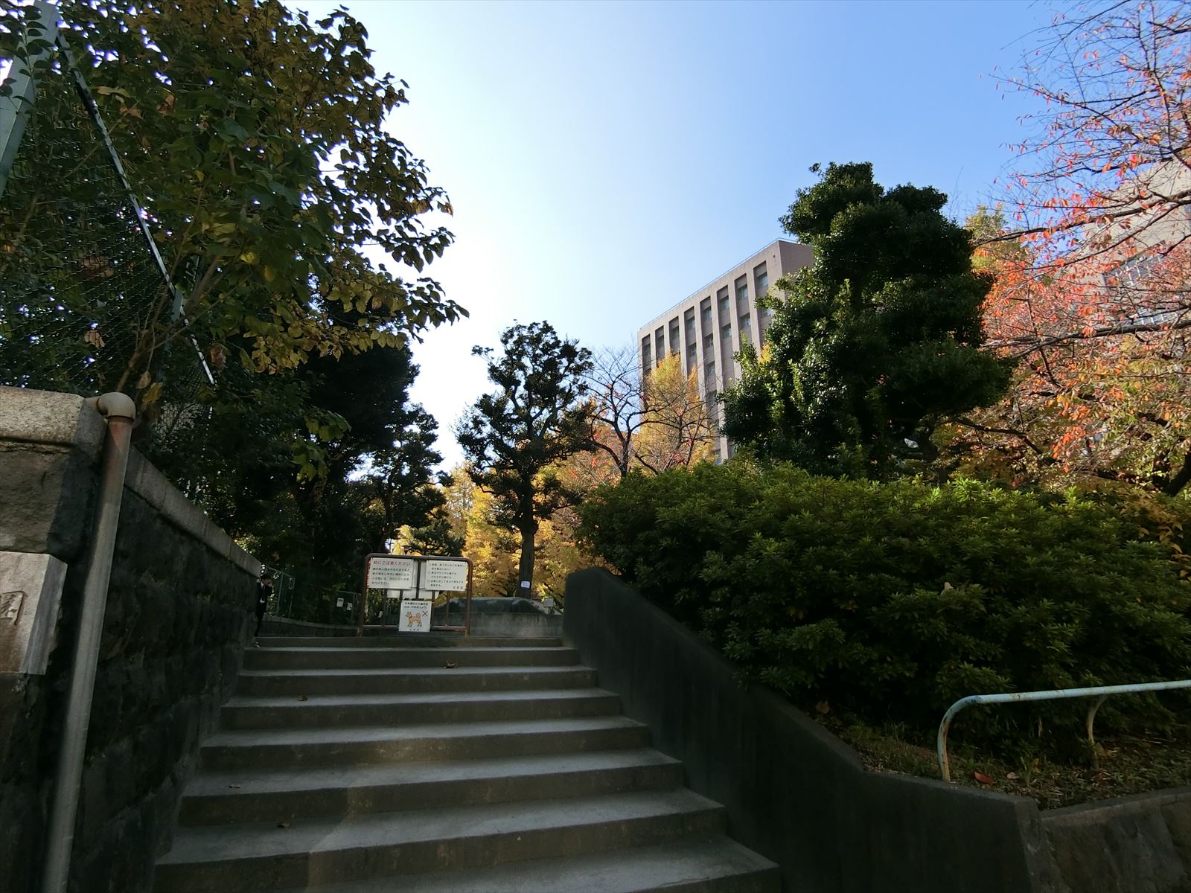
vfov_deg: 68.7
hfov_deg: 84.7
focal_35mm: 19
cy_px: 446
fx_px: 654
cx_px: 596
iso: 80
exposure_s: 1/250
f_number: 6.9
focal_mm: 4.06
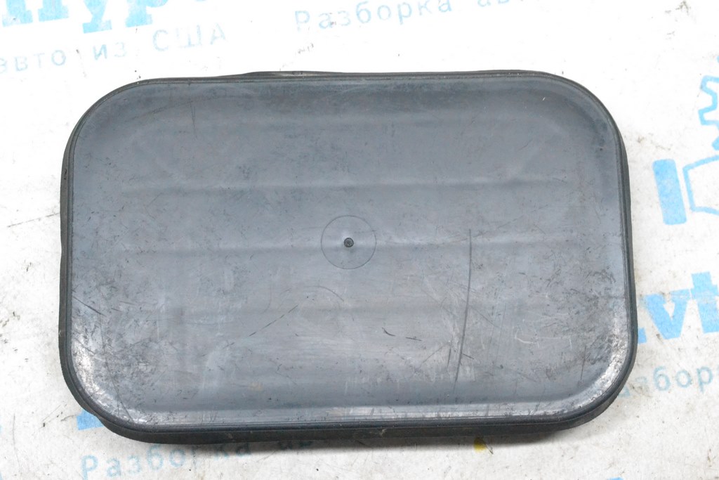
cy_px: 240
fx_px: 1378
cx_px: 360
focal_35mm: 69
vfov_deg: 19.7
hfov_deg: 29.2
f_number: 10
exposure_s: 1/125
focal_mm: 46
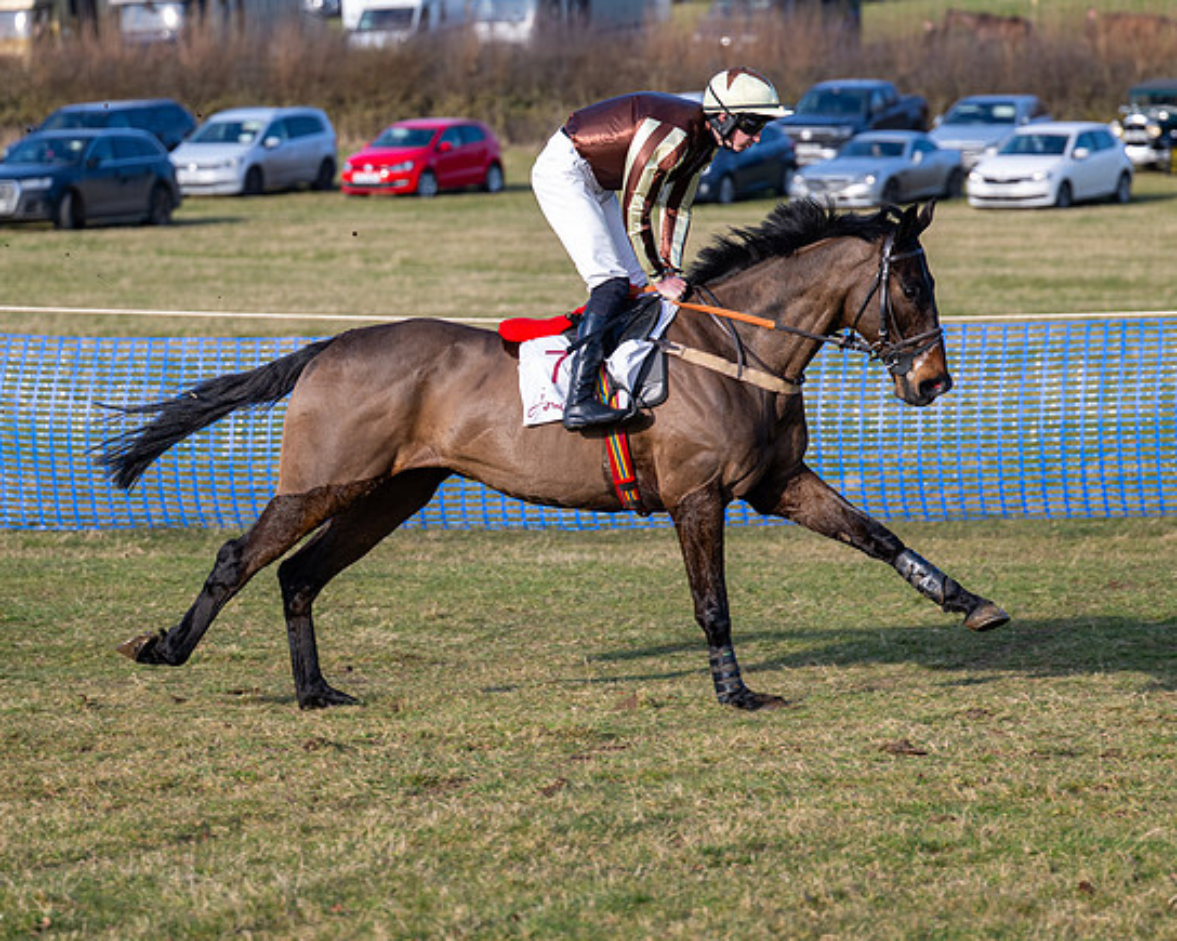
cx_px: 496
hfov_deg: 11.2
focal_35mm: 172
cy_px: 481
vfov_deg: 9.0
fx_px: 5990
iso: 125
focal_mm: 97
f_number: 2.8
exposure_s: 1/1250
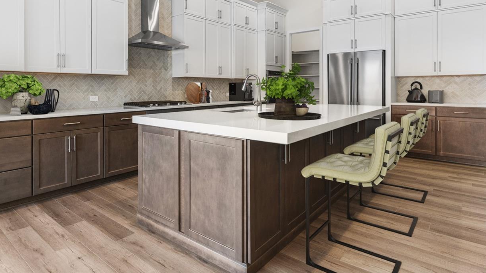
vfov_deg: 50.3
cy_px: 84
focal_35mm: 22
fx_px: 284
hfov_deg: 80.7
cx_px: 210
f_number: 8
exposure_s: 1/15
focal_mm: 16
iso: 500
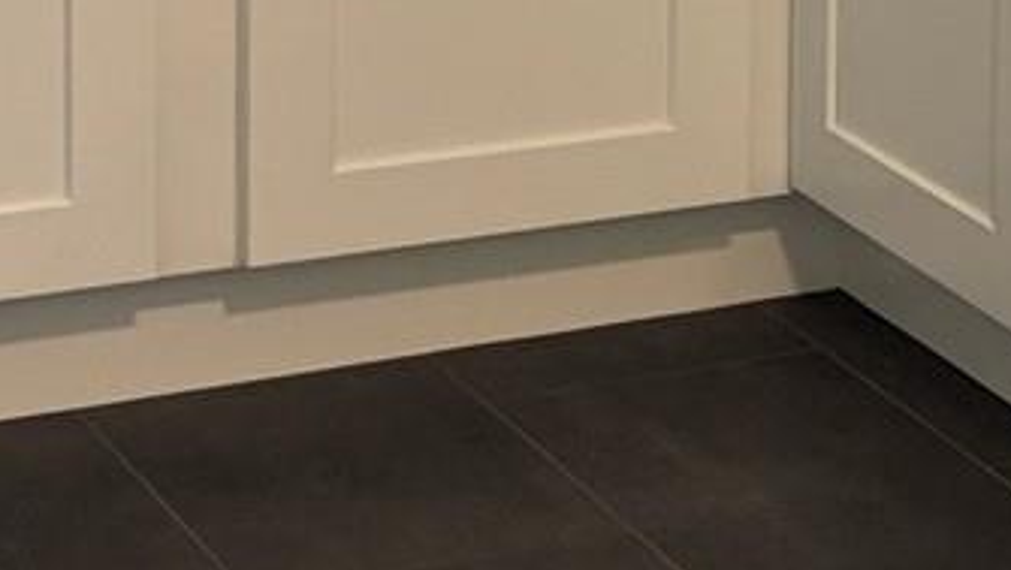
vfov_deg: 6.8
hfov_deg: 12.4
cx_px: 812
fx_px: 4641
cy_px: -561
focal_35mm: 173
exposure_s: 1/120
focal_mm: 5.96
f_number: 1.6
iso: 200
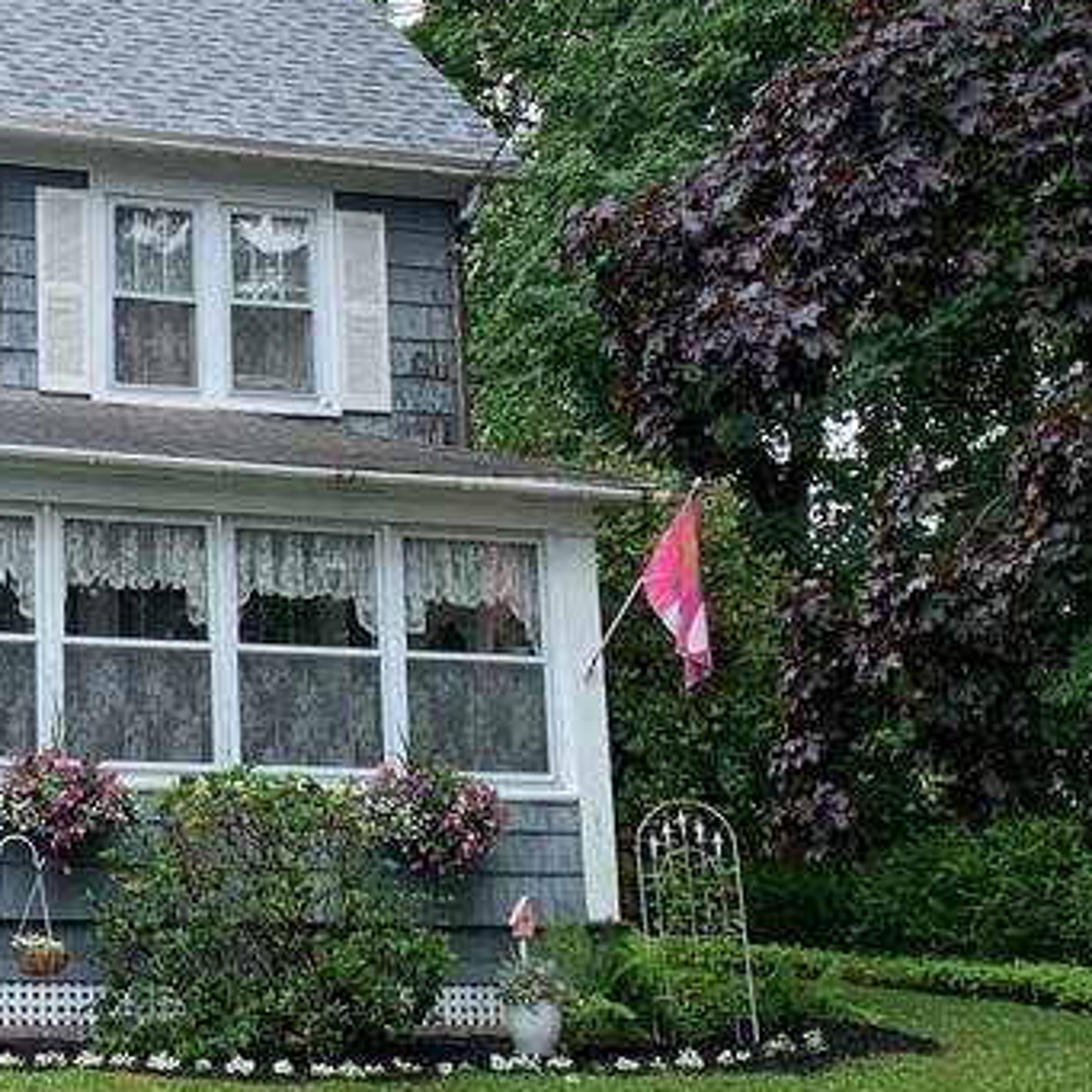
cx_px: -221
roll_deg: +0.1
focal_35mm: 69
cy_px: 387
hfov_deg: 22.9
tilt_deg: +9.8
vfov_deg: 24.9
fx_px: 2463
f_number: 1.8
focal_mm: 4.25
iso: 25
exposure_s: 1/1032
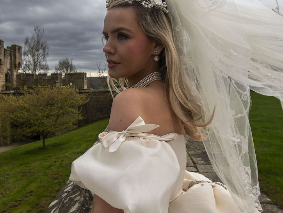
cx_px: 92
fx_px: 286
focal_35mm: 35
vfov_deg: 40.6
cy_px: 89
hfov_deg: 51.5
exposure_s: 1/400
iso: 100
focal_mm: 11
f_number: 5.6
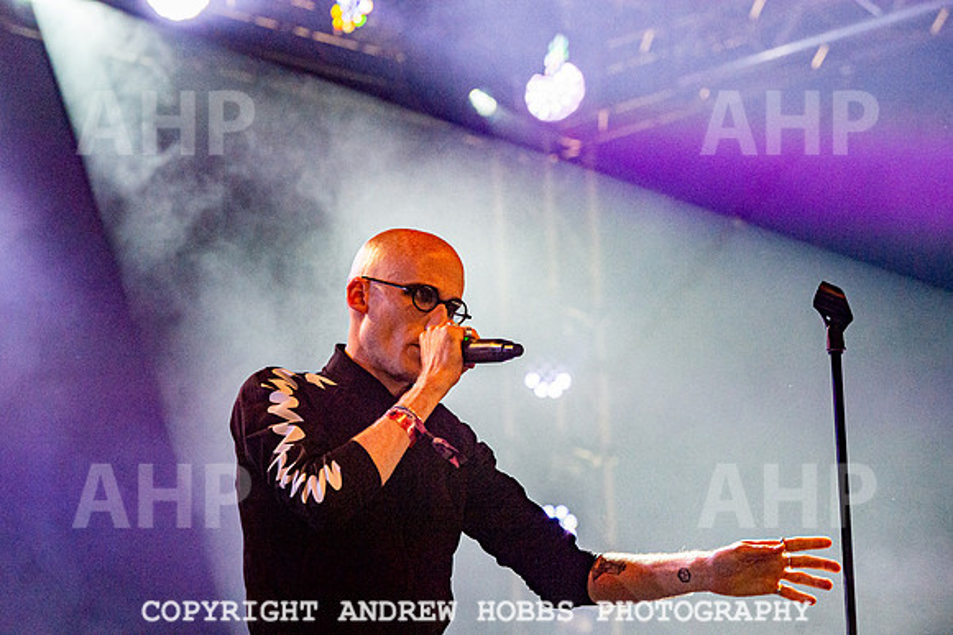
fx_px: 3572
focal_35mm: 135
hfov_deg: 15.2
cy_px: 318
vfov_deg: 10.1
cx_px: 476
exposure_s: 1/1000
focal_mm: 135
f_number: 5
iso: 5000
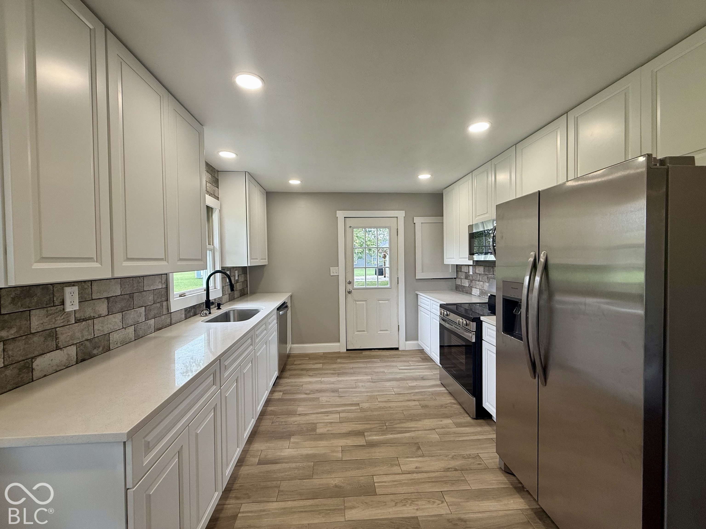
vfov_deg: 85.7
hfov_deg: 102.1
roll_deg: +1.0
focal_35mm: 14
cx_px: 353
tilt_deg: -0.8
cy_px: 264
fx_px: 286
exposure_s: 1/120
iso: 80
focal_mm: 2.22
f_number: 2.2
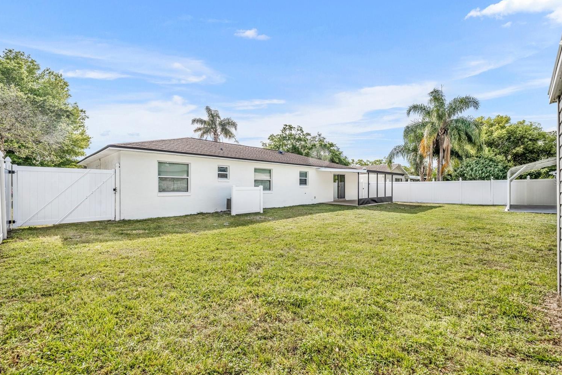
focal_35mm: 15
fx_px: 234
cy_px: 182
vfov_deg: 77.3
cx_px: 286
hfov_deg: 100.4
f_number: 8
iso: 400
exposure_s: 1/1250
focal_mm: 14
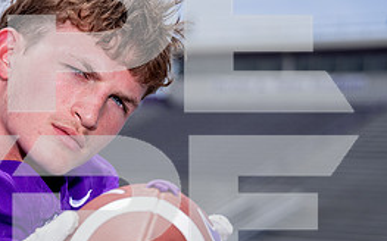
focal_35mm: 166
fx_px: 1750
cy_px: 214
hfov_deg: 12.4
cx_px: -16
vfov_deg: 7.9
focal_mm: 70
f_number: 4
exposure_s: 1/1250
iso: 100
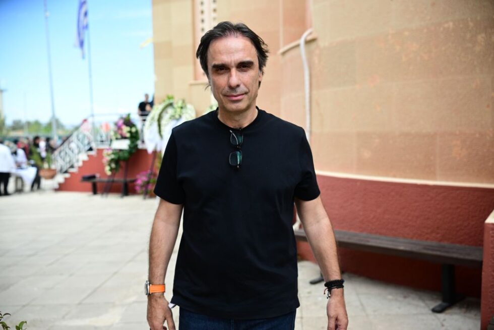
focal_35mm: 35
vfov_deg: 37.9
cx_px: 247
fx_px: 480
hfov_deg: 54.4
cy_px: 165
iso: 1000
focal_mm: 35
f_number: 2.8
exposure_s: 1/5000
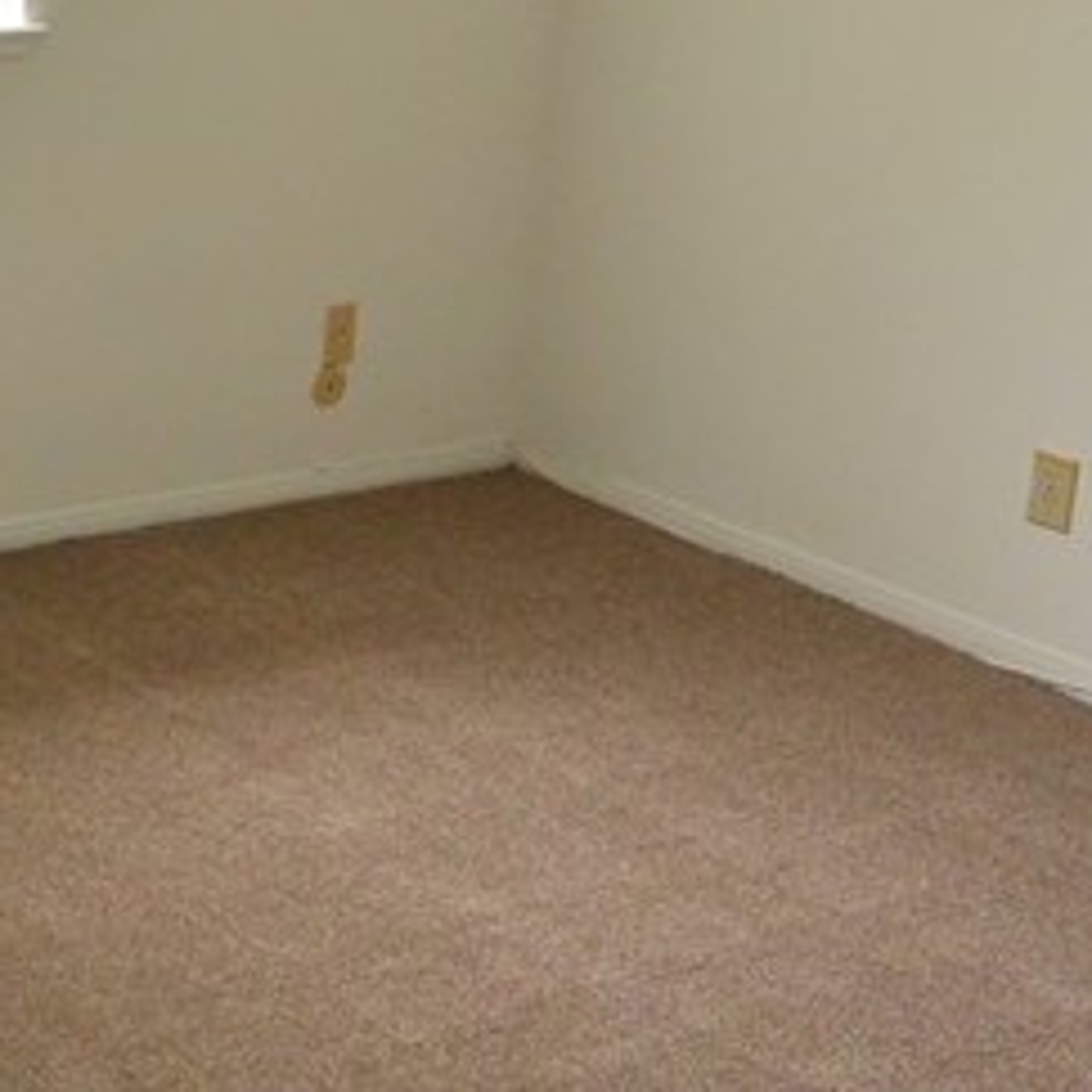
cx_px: -265
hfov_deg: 23.0
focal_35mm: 68
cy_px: 186
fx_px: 2427
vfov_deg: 24.9
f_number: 3.8
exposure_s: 1/125
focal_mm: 7.3
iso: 400
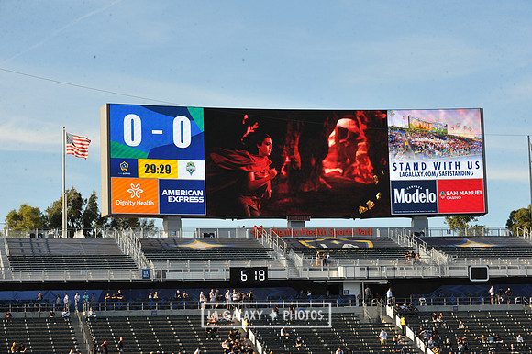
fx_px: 1551
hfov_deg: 19.5
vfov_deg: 13.0
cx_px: 266
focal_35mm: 105
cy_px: 177
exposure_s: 1/800
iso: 1600
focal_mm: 105
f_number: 14
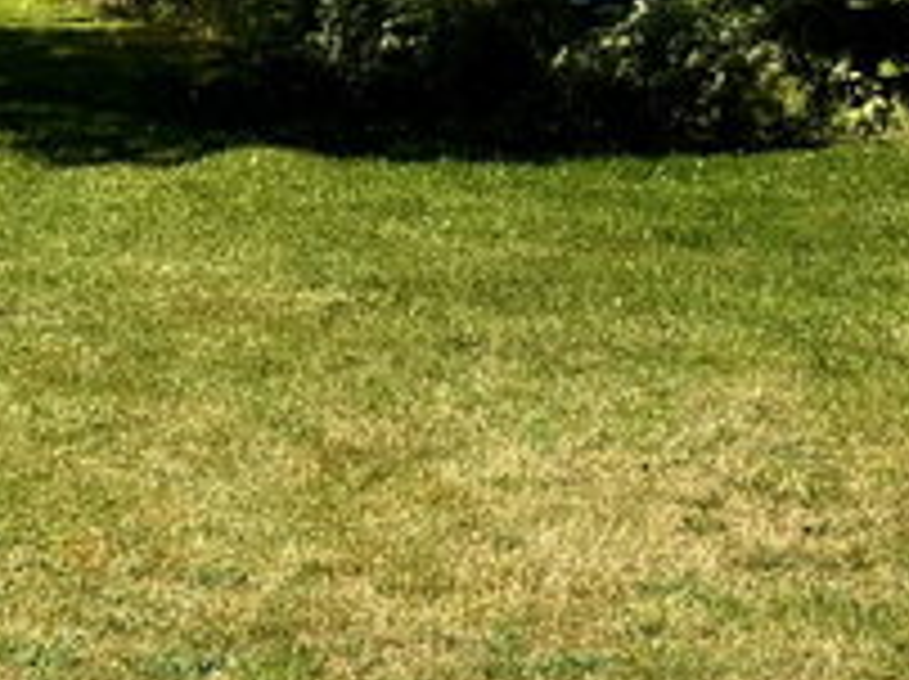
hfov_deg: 14.8
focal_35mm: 132
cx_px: 778
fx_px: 3462
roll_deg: +1.5
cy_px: -234
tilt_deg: -0.9
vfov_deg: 10.9
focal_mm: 5.96
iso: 50
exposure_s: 1/1984
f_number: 1.6
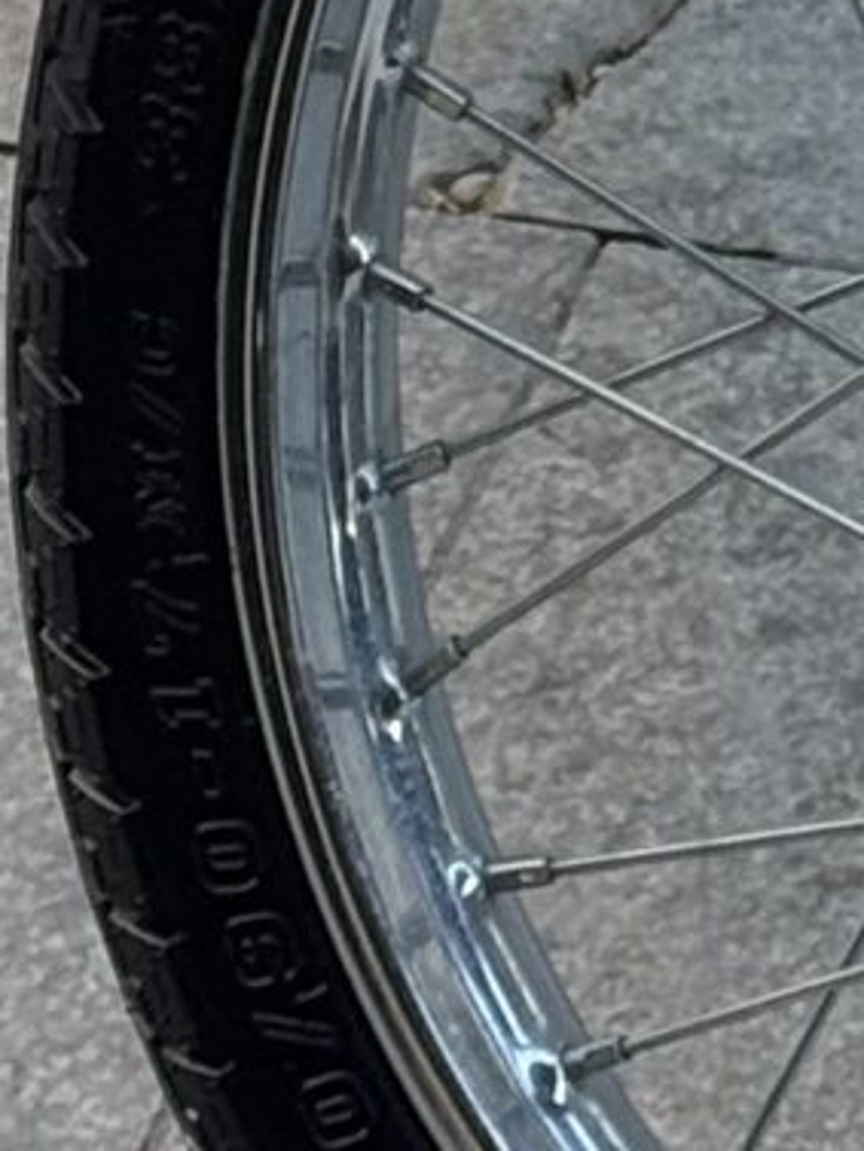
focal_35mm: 326
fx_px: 10843
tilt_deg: -29.3
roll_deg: +0.8
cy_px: -1432
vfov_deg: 5.9
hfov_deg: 4.5
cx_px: 1352
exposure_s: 1/102
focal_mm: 6.76
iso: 100
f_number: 1.78
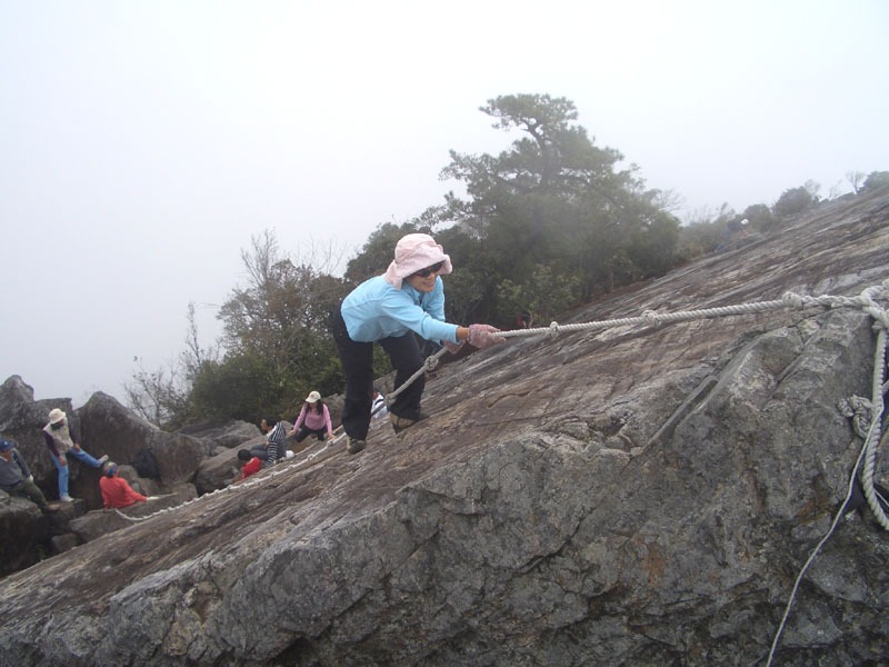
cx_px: 444
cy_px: 334
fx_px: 899
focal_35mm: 35
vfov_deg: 40.7
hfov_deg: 52.6
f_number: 4.3
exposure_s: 1/320
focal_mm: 5.8
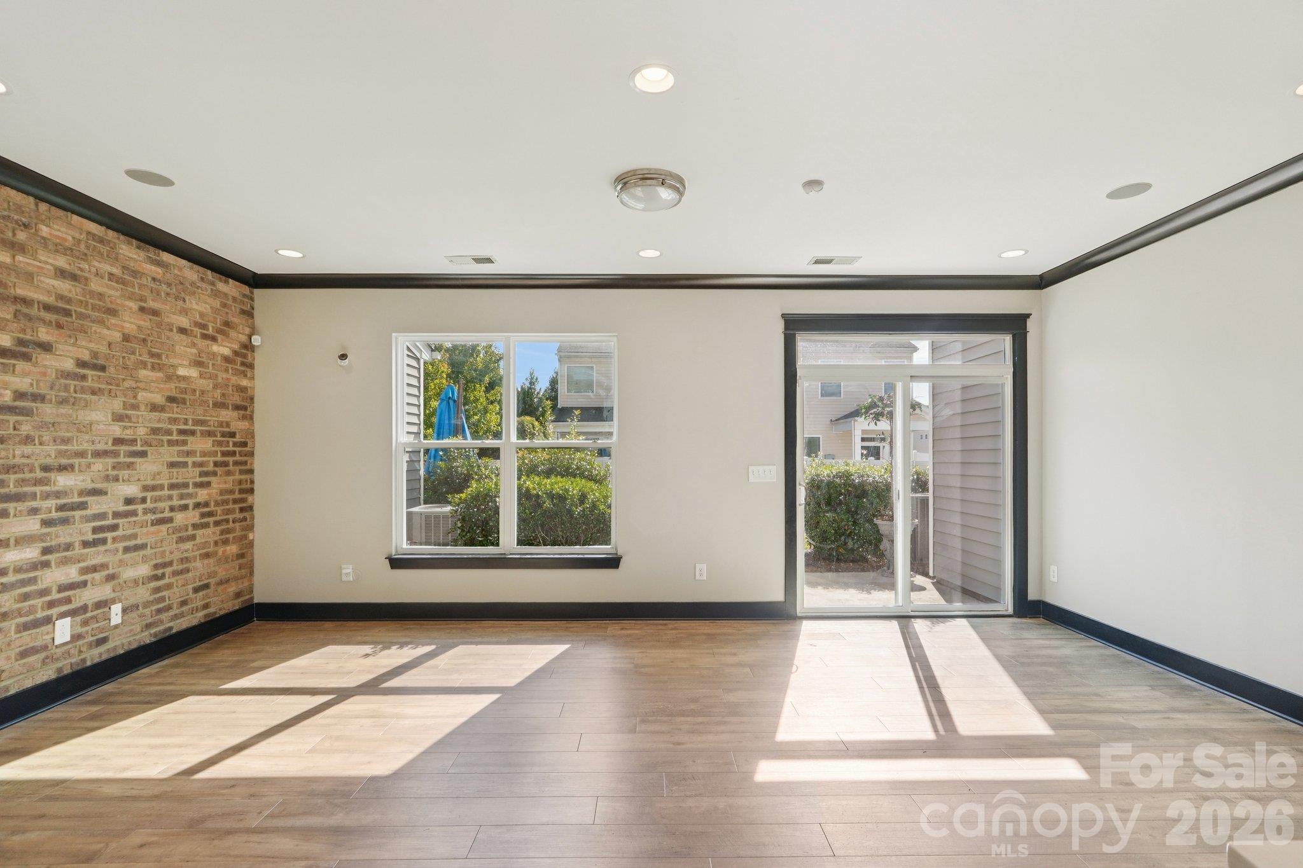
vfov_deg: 69.6
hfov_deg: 92.4
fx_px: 624
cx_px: 652
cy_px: 434
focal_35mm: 17
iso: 100
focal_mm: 11.5
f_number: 8
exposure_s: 1/30
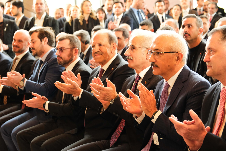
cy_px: 76
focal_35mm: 83
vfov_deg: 16.5
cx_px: 113
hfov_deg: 24.5
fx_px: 521
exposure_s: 1/200
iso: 3200
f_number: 4.5
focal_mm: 55
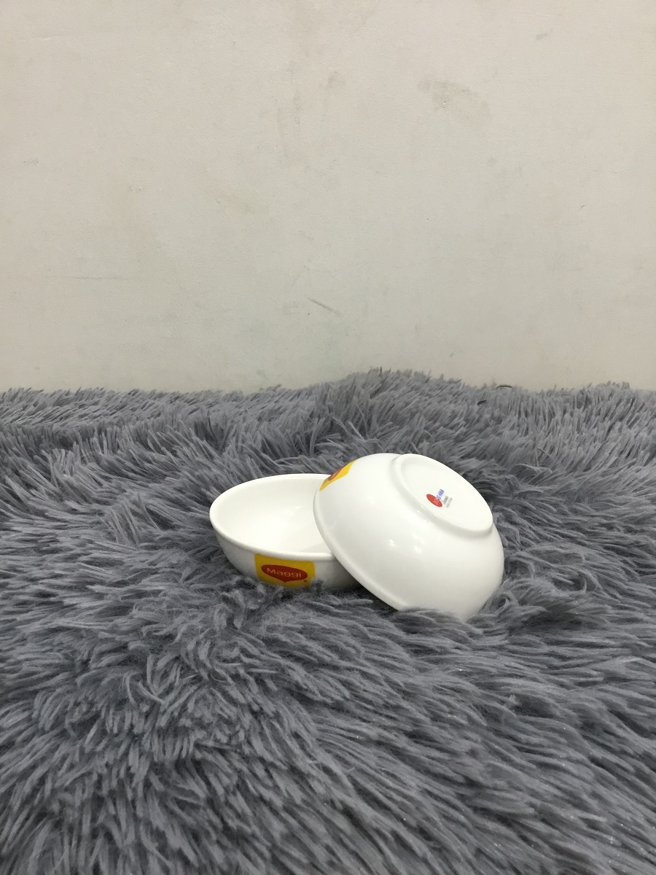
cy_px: 438
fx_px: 783
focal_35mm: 31
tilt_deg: -20.4
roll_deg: +0.7
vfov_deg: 58.4
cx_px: 328
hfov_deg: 45.4
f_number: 2.4
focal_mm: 3.3
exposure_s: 1/33
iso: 100
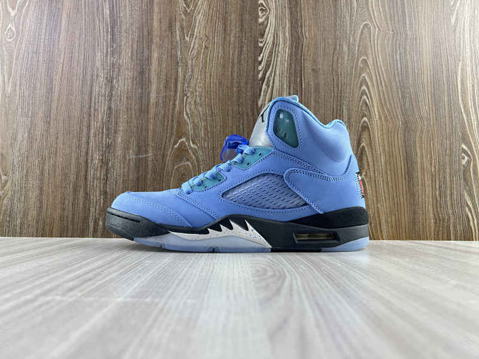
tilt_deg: +3.3
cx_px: 240
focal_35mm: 26
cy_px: 180
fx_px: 360
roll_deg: -0.4
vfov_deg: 53.1
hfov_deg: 67.3
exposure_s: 1/100
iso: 32
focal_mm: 5.7
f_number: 1.5
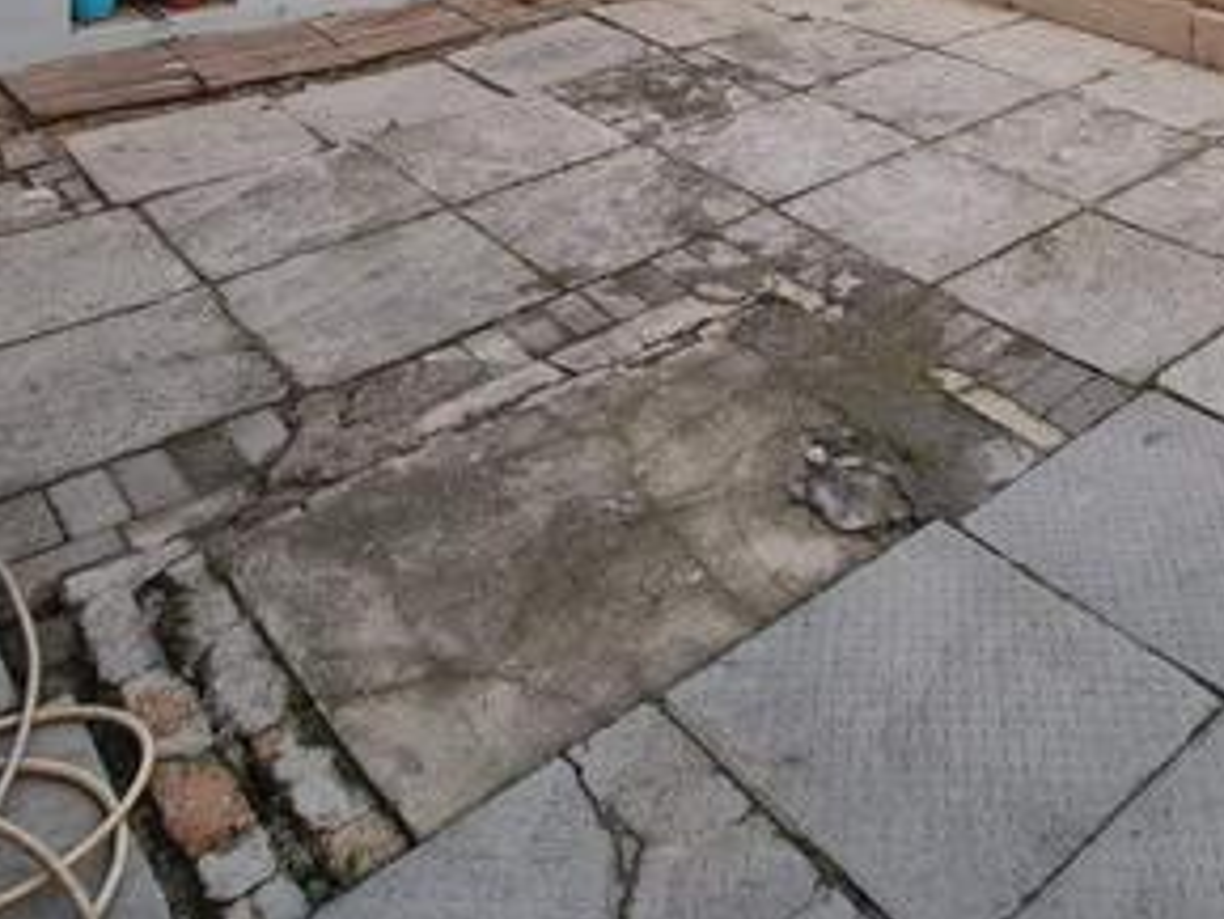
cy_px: -339
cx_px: 911
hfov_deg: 49.4
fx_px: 1273
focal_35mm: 36
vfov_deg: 29.7
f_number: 2.2
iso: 50
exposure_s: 1/100
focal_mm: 2.2
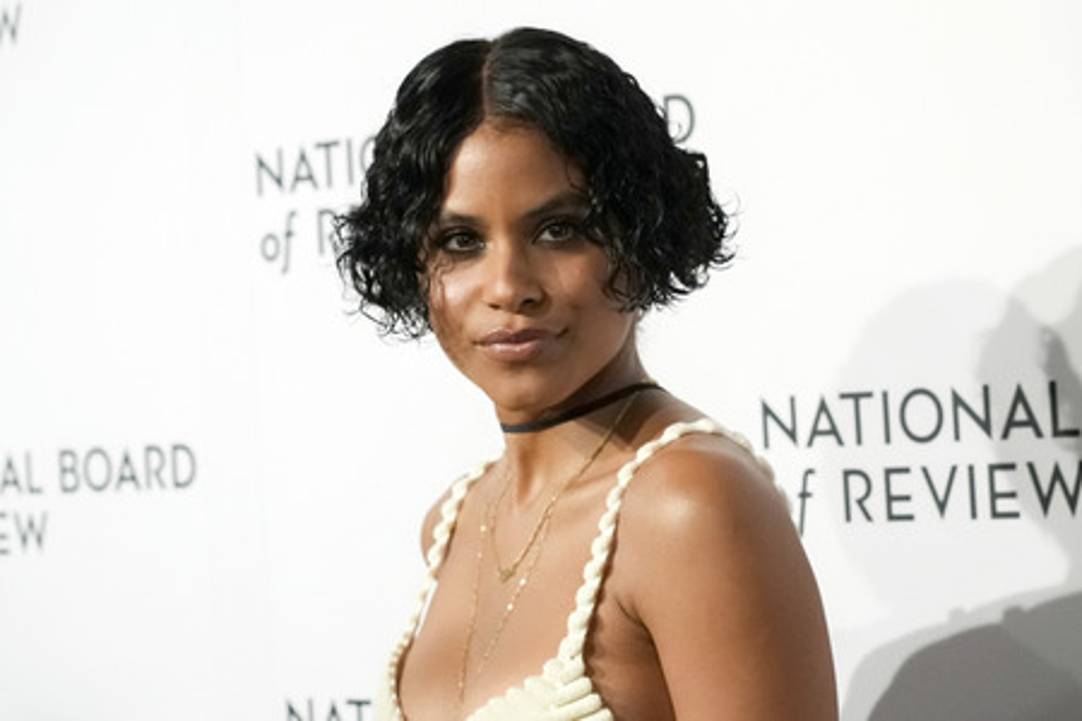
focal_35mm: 100
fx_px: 3005
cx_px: 541
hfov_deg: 20.4
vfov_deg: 13.7
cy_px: 360
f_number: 7.1
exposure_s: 1/400
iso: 16000
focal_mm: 100
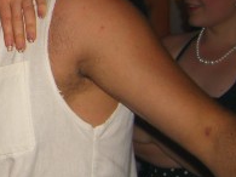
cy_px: 28
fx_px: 797
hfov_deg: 15.8
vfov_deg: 12.6
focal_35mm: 117
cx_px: -86
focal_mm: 7.9
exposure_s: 1/60
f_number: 2.8
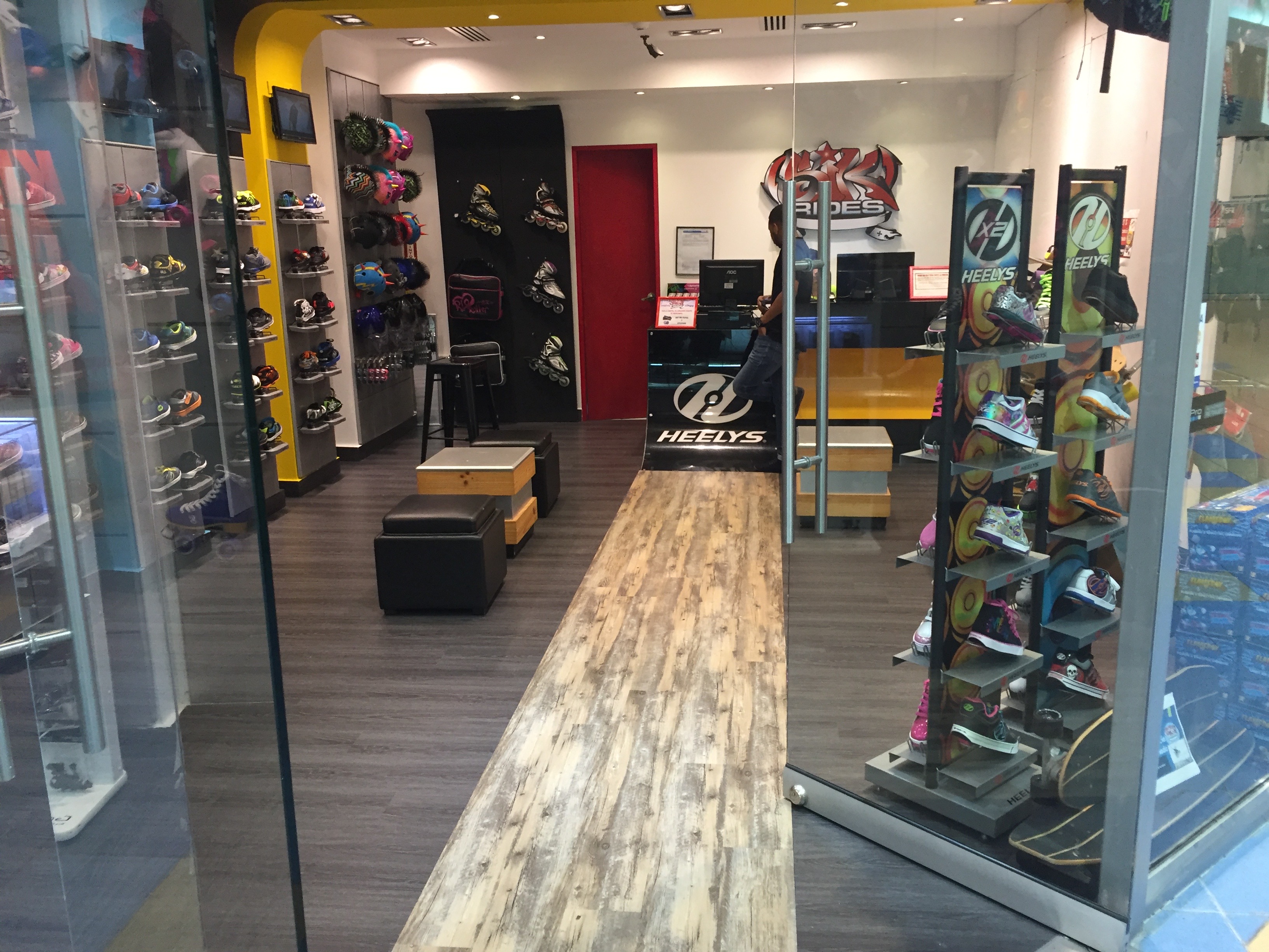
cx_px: 634
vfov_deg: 48.2
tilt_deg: -13.4
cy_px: 476
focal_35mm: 29
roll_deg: +0.1
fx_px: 1063
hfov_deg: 61.7
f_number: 2.2
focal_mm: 4.15
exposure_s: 1/30
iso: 125
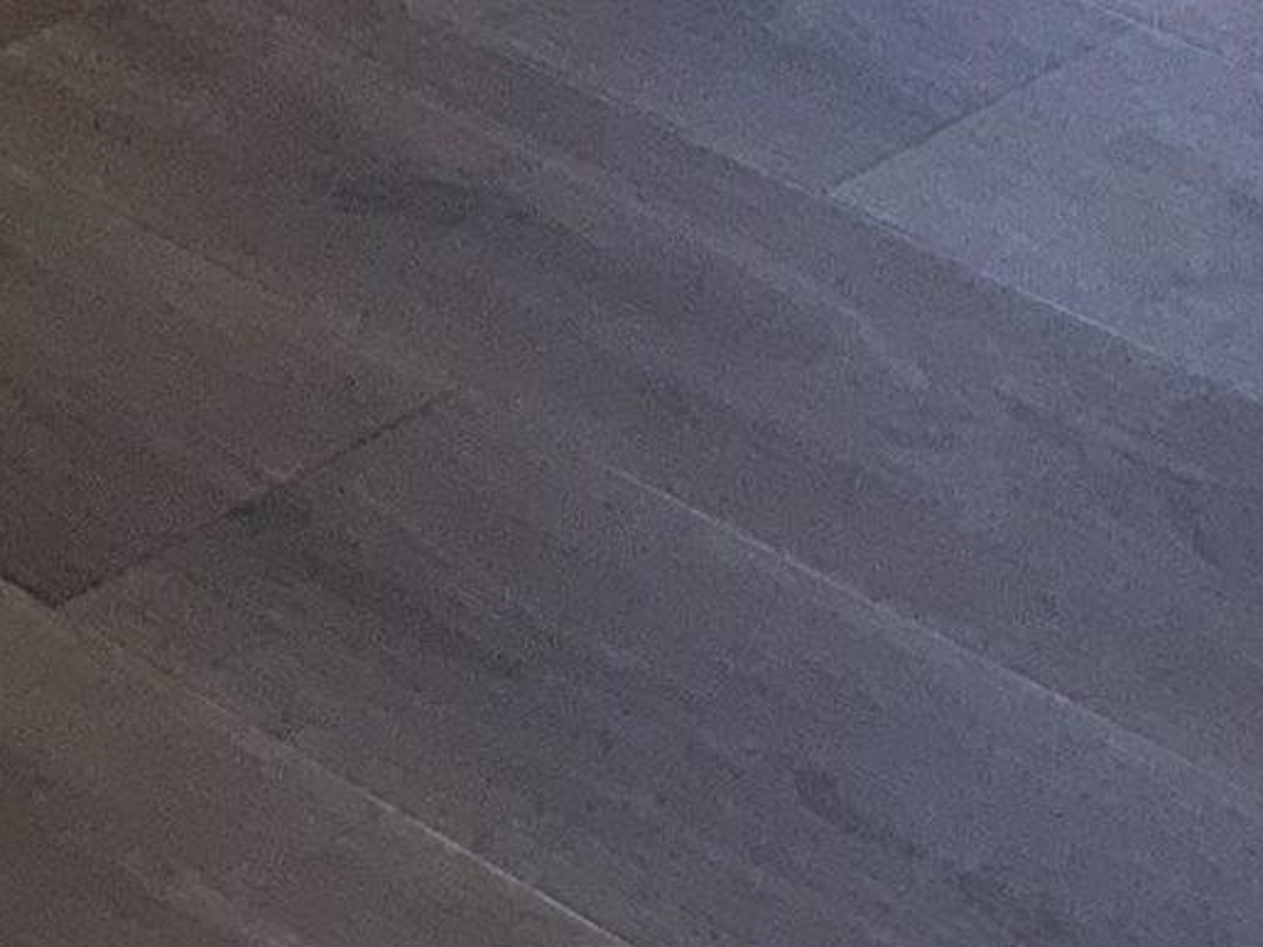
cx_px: 1167
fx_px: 6311
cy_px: -1511
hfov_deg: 11.3
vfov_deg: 7.8
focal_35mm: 173
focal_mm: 3
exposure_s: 1/120
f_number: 1.8
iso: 40
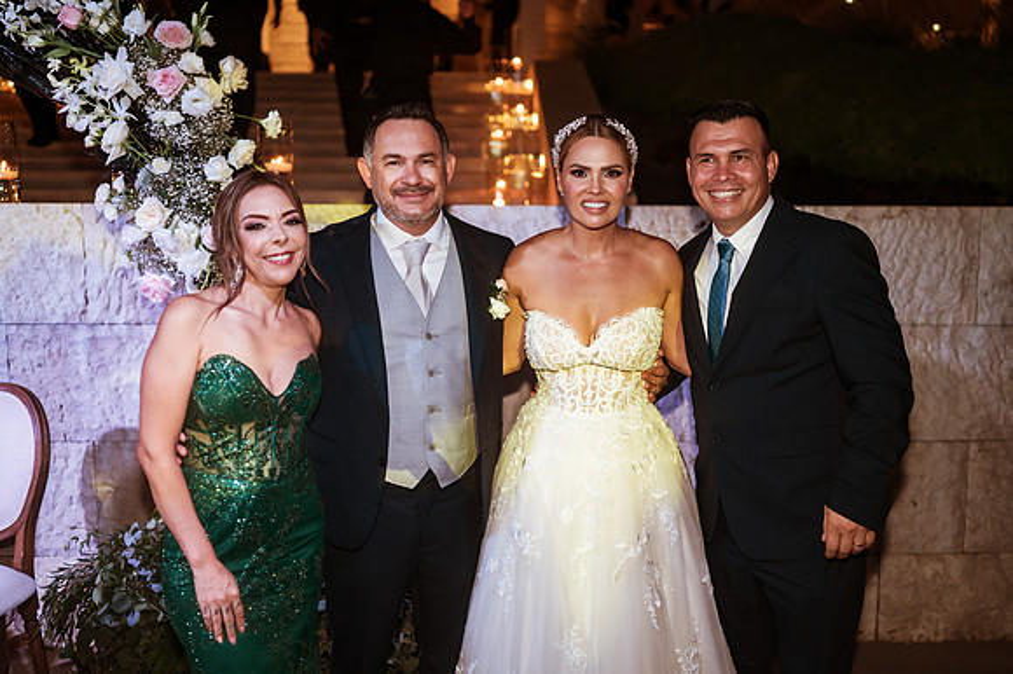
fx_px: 984
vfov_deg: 37.8
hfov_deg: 54.5
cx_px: 506
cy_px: 337
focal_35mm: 35
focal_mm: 35
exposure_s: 1/200
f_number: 1.8
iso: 1000
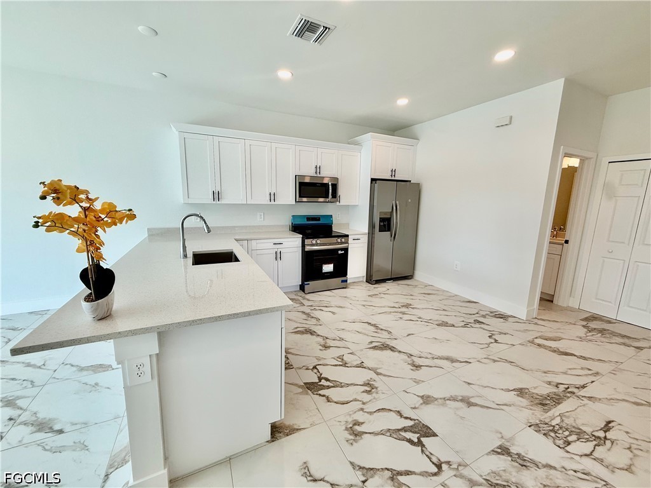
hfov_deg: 102.1
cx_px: 326
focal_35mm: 14
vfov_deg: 85.7
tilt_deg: -9.6
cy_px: 244
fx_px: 263
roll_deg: -1.3
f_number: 2.2
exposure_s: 1/99
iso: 50
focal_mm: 2.22
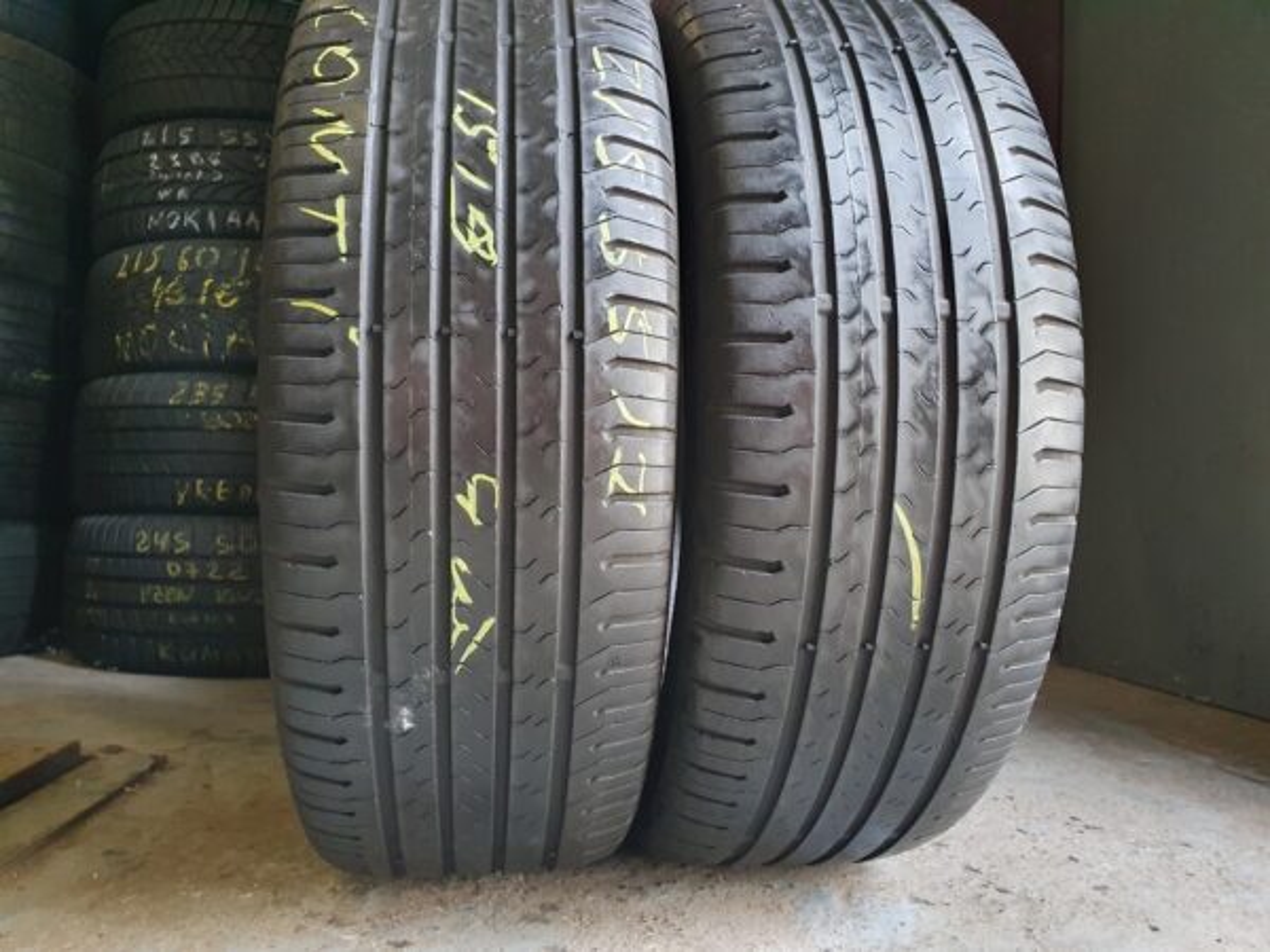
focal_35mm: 26
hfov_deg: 67.3
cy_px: 476
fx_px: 954
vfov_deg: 53.1
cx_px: 635
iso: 500
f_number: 2.4
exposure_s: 1/50
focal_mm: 4.32
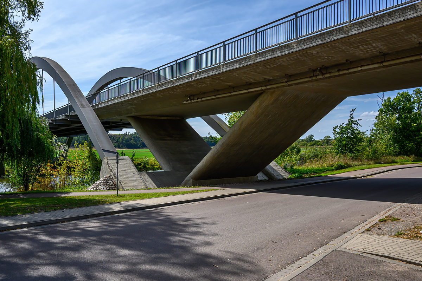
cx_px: 211
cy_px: 140
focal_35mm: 32
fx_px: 369
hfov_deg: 59.5
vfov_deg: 41.7
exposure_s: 1/1000
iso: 200
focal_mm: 21
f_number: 8
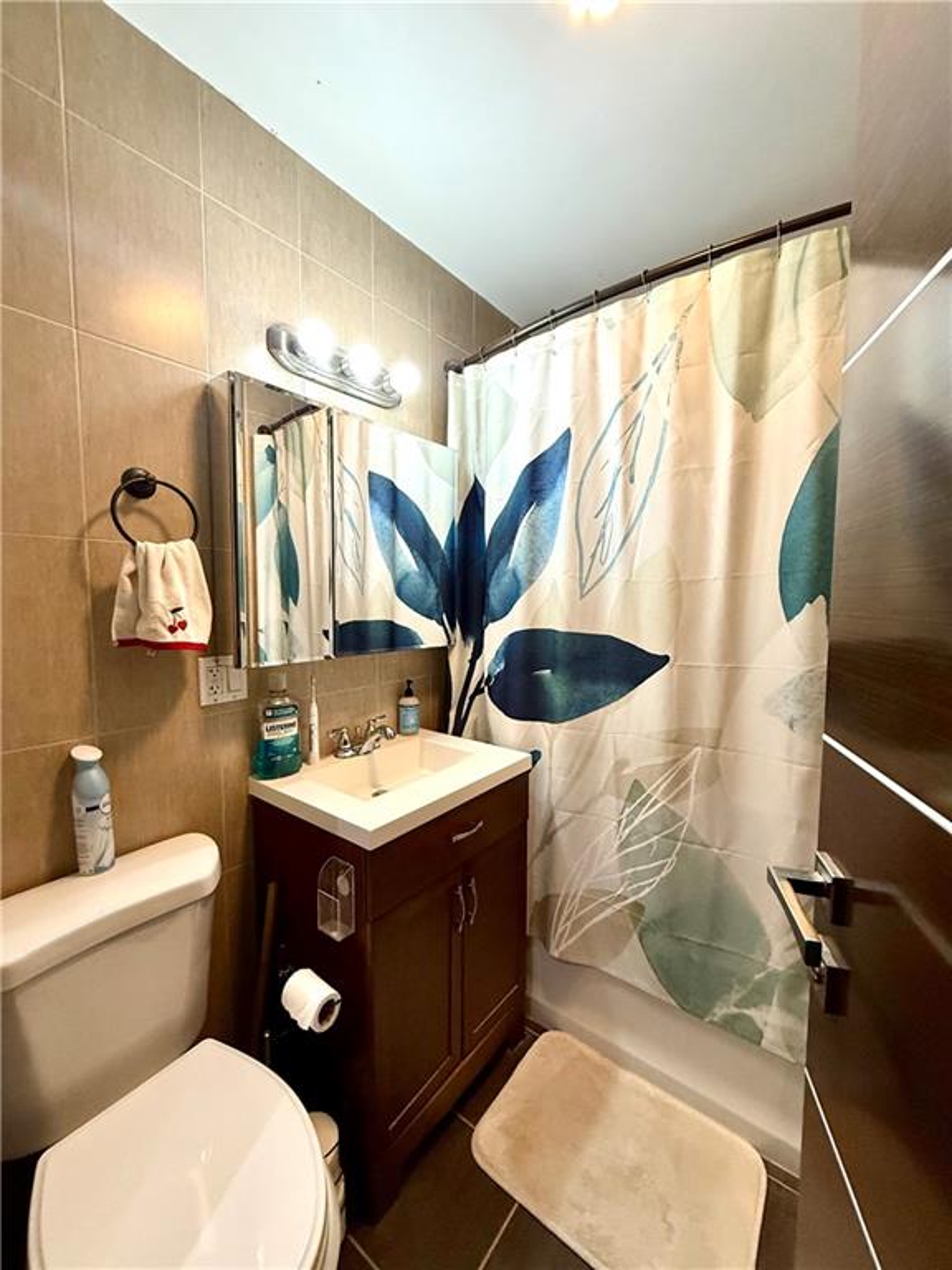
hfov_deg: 85.7
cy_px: 635
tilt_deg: -3.8
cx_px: 476
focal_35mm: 14
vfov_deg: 102.1
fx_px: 513
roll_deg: +0.1
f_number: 2.2
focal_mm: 2.22
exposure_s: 1/120
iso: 200
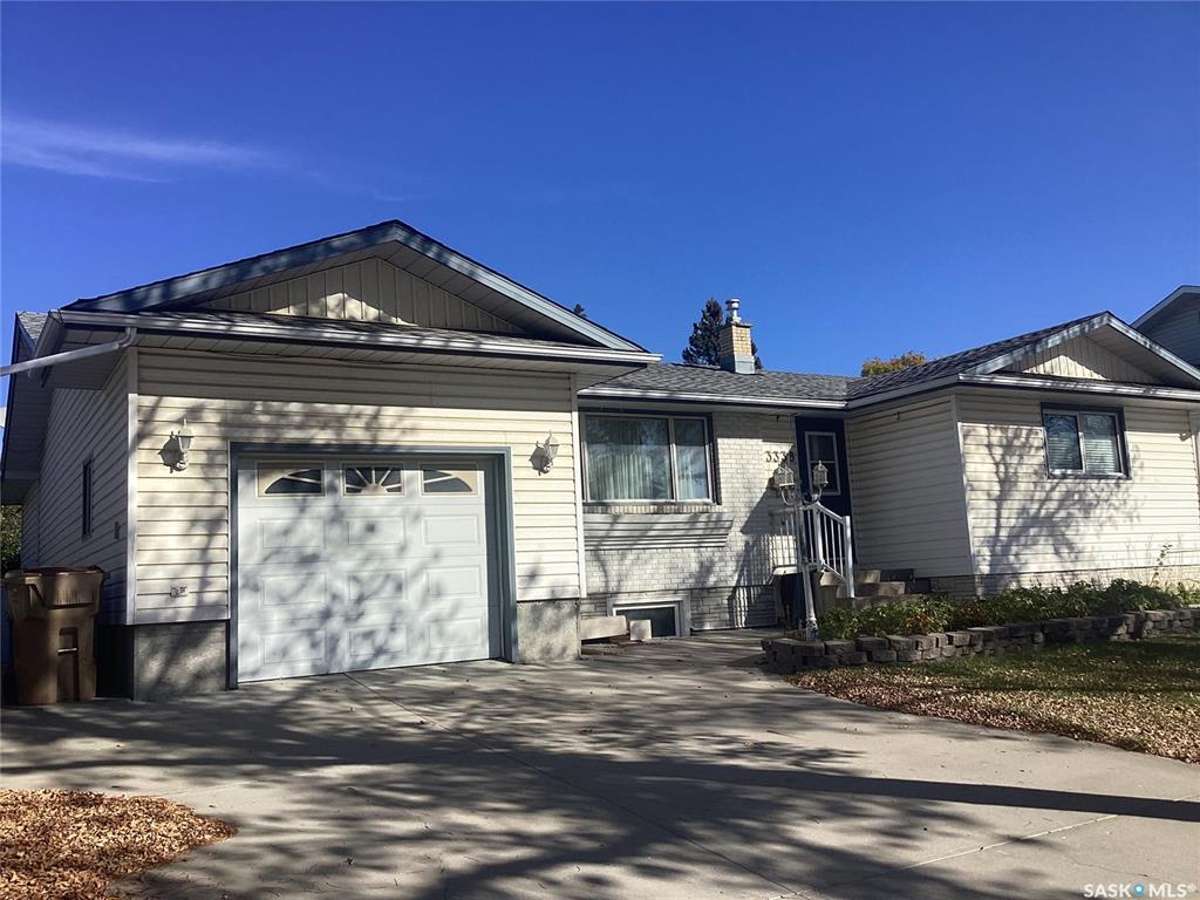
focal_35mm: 31
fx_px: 1075
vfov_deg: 45.4
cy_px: 450
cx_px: 600
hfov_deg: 58.4
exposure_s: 1/1664
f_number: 2.4
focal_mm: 3.3
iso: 25
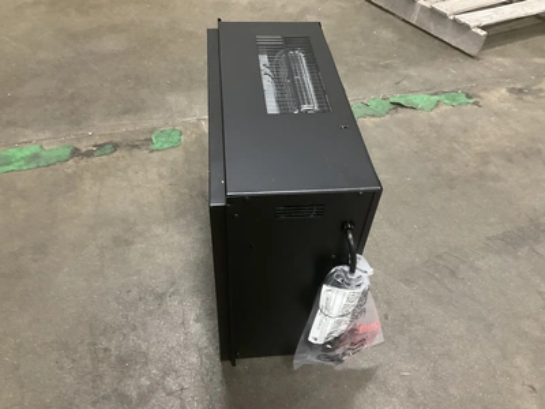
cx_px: 272
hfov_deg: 61.7
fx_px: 457
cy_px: 204
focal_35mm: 29
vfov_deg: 48.2
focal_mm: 3
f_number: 1.8
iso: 320
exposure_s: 1/30
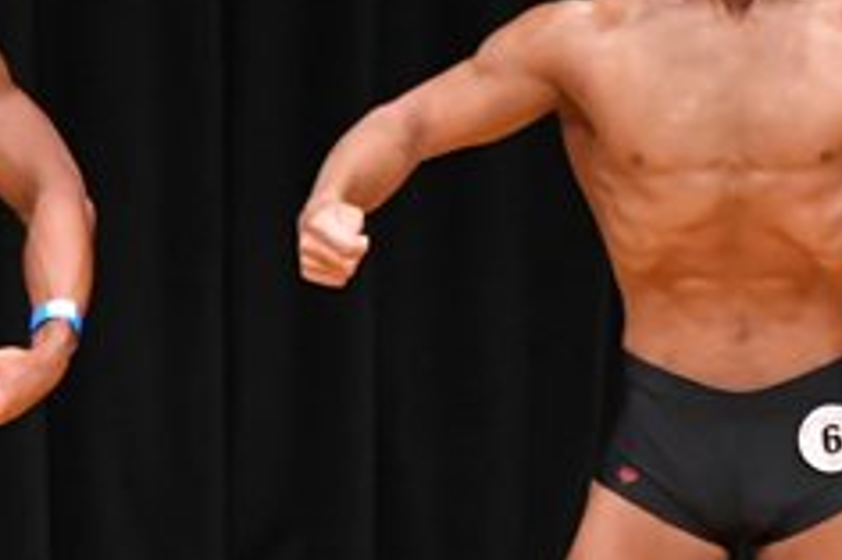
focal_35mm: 888
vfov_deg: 1.5
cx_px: 1004
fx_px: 20754
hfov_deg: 2.3
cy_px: 382
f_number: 5.6
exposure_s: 1/400
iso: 4000
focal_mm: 180
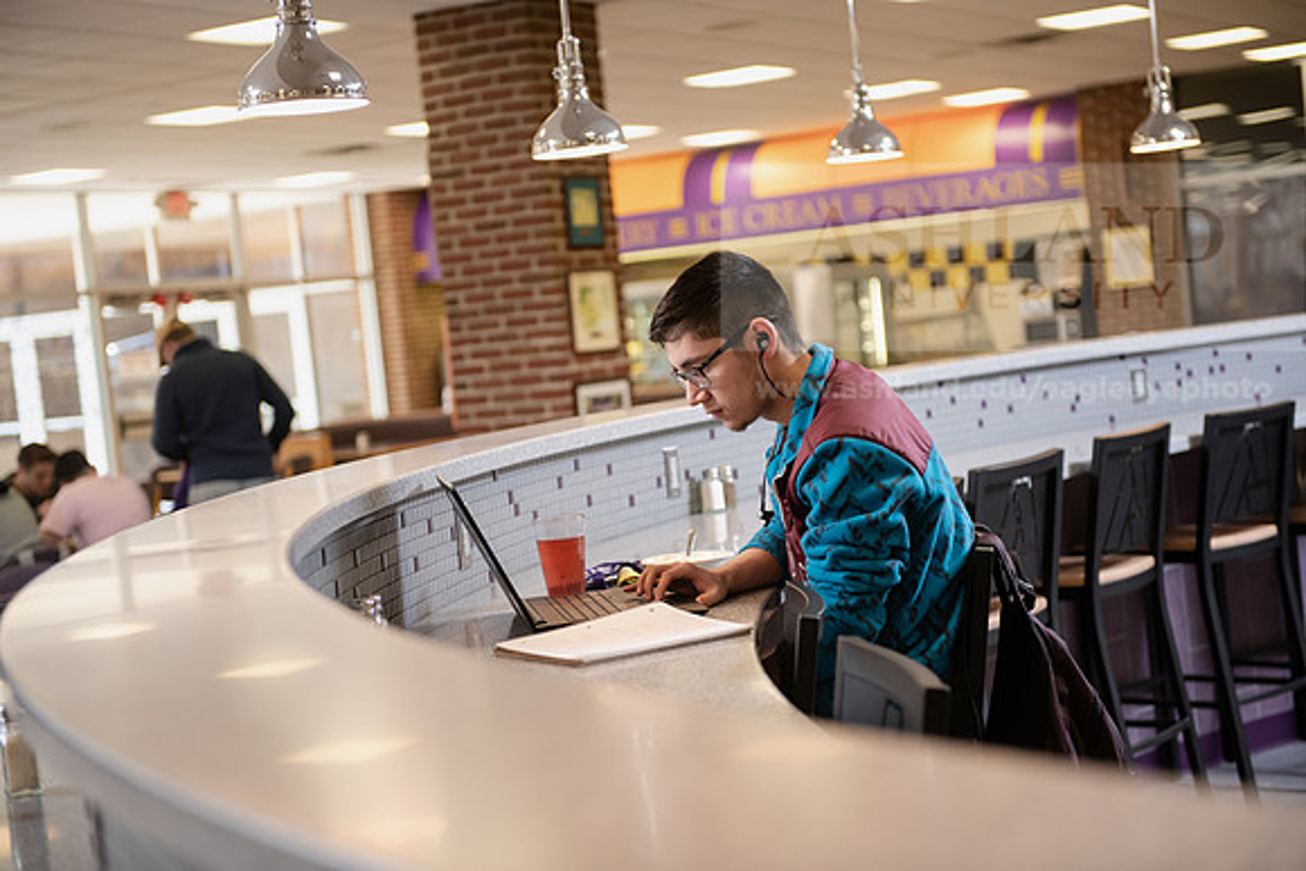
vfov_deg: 20.6
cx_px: 653
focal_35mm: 66
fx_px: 2395
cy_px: 436
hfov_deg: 30.5
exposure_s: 1/200
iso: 800
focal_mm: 66
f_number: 3.2
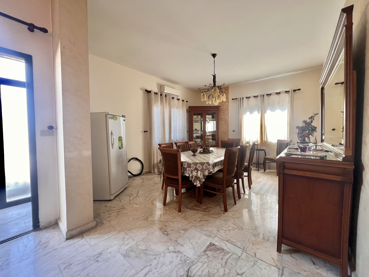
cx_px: 184
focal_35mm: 13
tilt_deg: -3.2
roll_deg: +0.1
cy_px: 138
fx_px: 139
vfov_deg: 89.9
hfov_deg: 106.2
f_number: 1.8
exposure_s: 1/100
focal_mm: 1.57
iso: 250
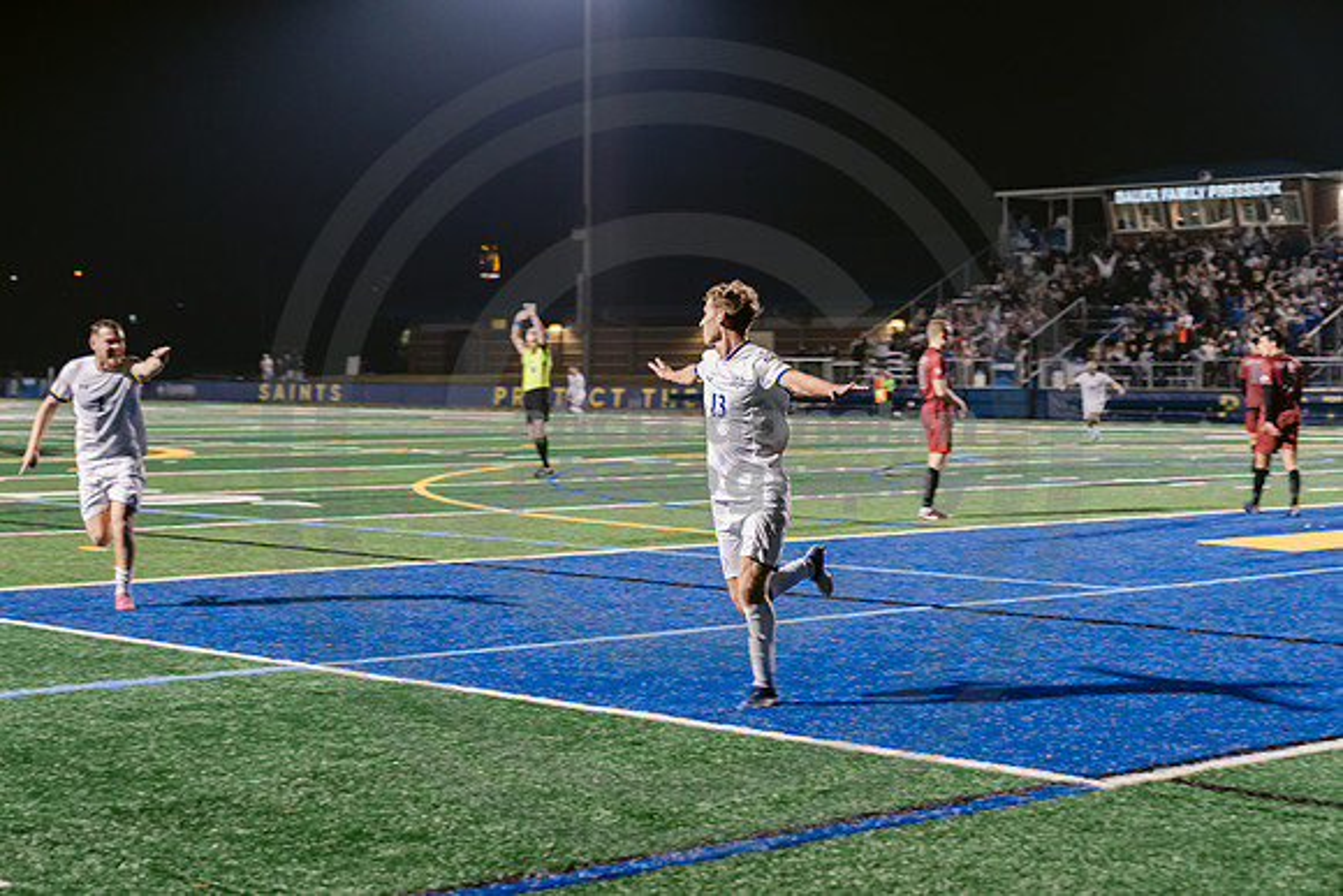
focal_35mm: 70
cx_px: 672
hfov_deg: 28.8
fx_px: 2612
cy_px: 448
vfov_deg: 19.5
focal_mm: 70
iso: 2500
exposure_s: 1/160
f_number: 4
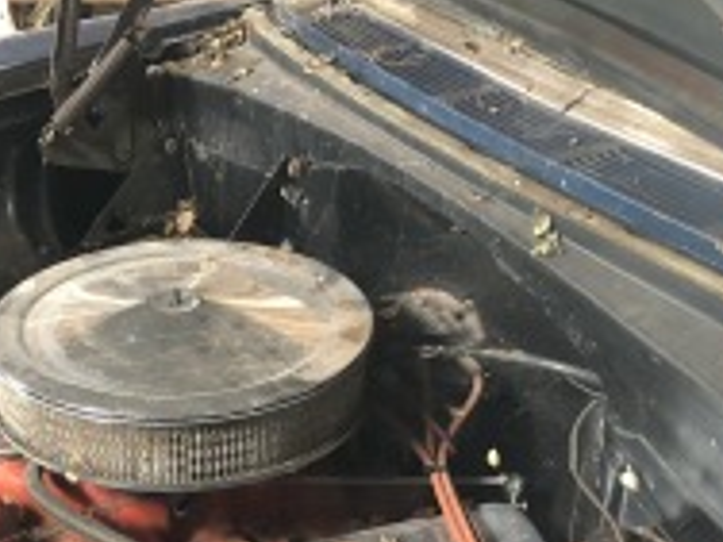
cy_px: 456
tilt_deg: -32.7
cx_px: 90
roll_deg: +5.1
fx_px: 1274
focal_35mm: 61
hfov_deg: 30.5
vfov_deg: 23.6
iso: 80
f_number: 1.8
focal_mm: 3.99
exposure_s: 1/15
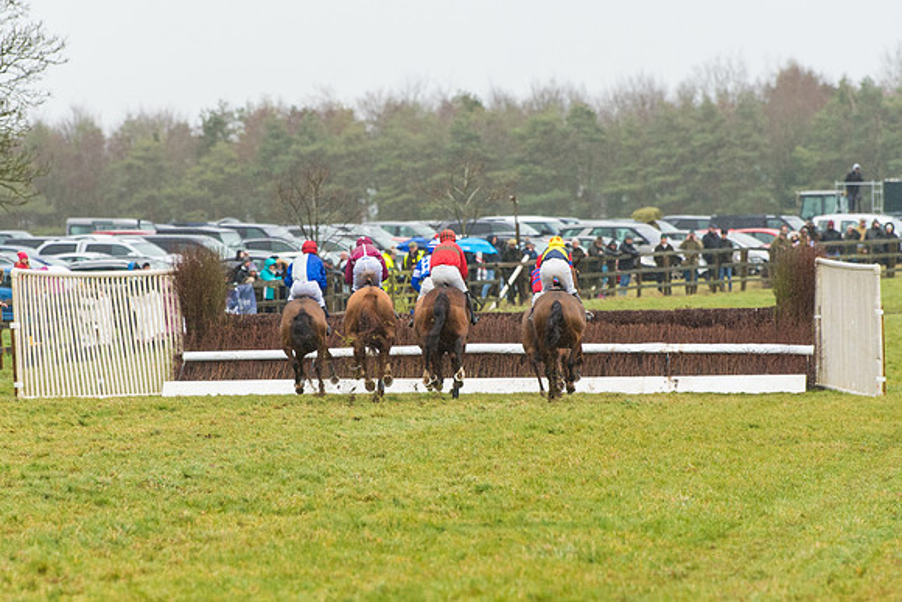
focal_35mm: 331
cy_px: 301
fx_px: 8284
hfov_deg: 6.2
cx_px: 446
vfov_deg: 4.2
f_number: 4
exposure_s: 1/1000
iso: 1000
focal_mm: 200
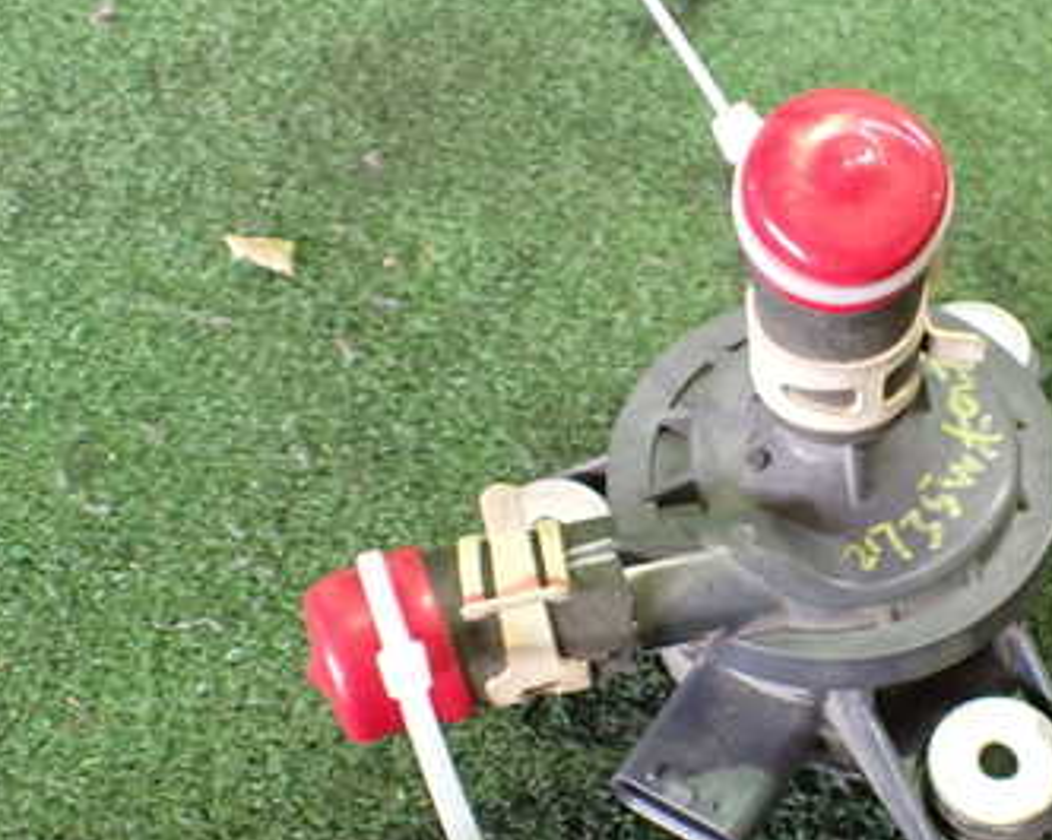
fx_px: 1649
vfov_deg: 28.5
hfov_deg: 34.4
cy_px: 472
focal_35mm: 53
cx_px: 827
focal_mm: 5.4
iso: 800
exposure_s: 1/50
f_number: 2.3
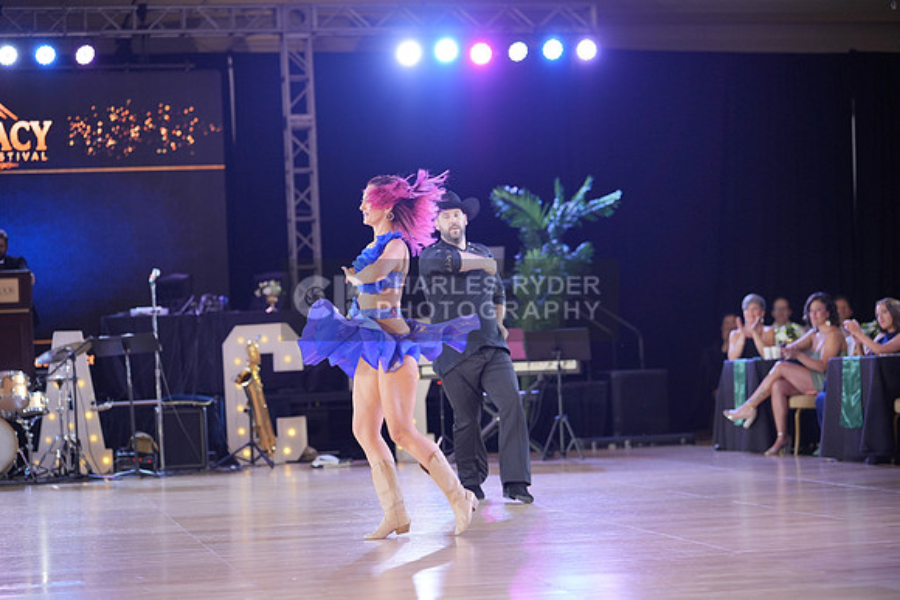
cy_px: 300
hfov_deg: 24.2
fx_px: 2100
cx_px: 450
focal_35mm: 84
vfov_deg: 16.3
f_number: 2
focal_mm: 84
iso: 1000
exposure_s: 1/500
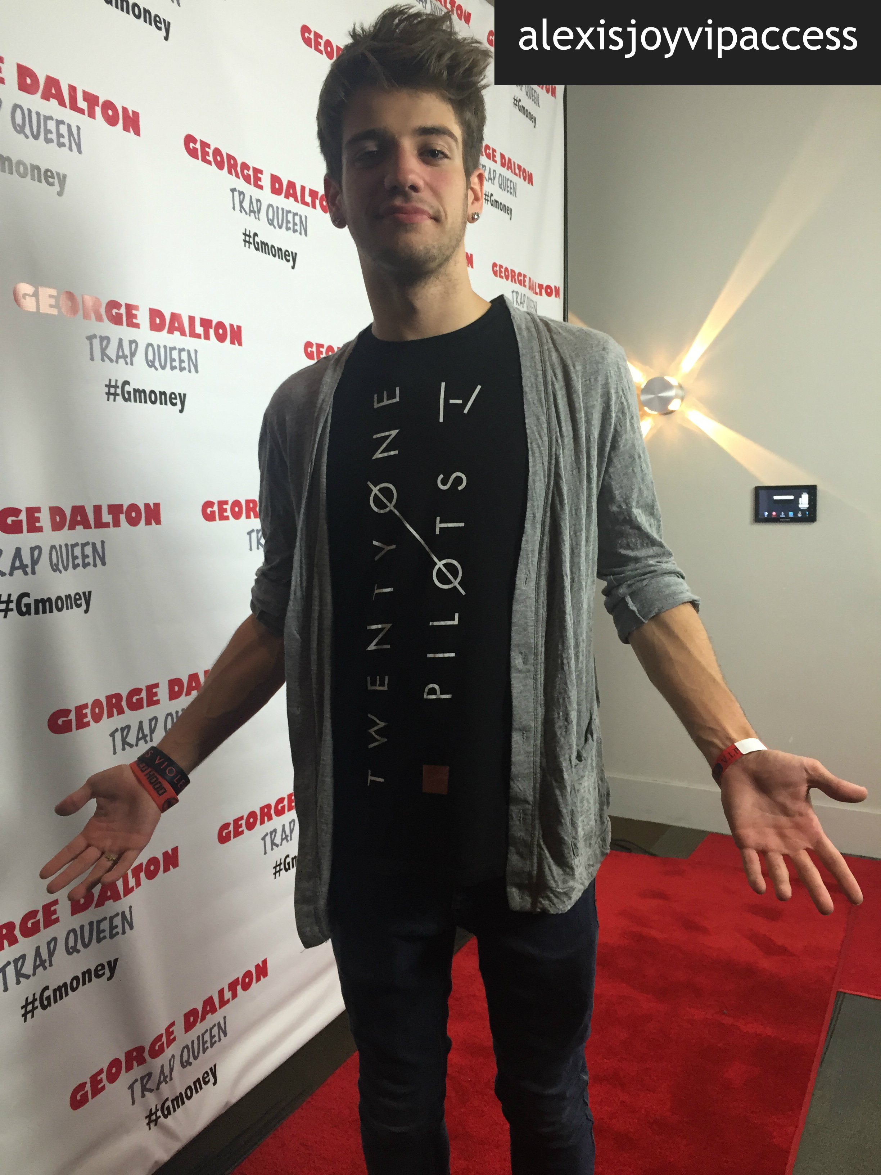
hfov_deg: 48.2
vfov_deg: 61.7
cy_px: 588
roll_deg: +1.4
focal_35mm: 29
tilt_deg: -5.3
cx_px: 440
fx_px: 984
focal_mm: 4.15
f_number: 2.2
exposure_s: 1/30
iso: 64
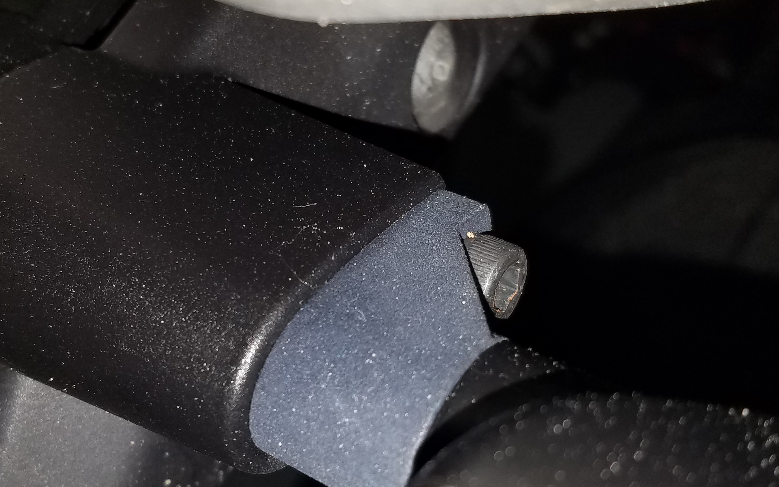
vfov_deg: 26.9
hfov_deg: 41.8
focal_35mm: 48
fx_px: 1019
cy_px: 241
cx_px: 371
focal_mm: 4.2
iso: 50
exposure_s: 1/132
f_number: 1.7
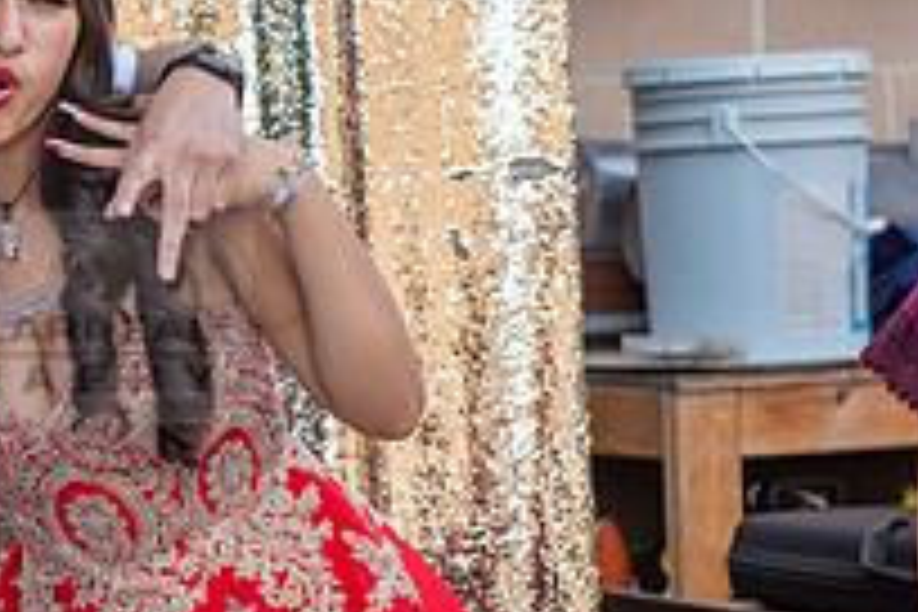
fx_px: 5074
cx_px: -126
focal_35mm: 199
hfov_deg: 10.2
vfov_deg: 6.9
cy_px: 317
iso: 400
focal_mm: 70
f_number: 4.5
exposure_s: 1/200
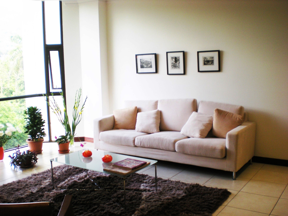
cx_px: 144
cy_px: 108
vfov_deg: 37.7
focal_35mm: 38
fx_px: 316
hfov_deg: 49.0
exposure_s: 1/62.1
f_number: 3.1
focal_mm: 6.3
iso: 95
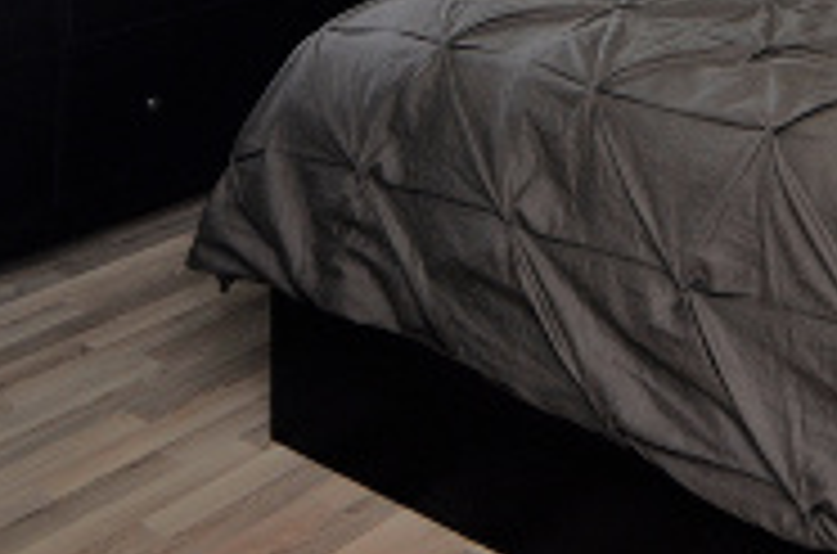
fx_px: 1438
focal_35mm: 62
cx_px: 742
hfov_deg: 31.1
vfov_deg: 18.7
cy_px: -322
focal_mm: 12
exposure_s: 1/60
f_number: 4
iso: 200
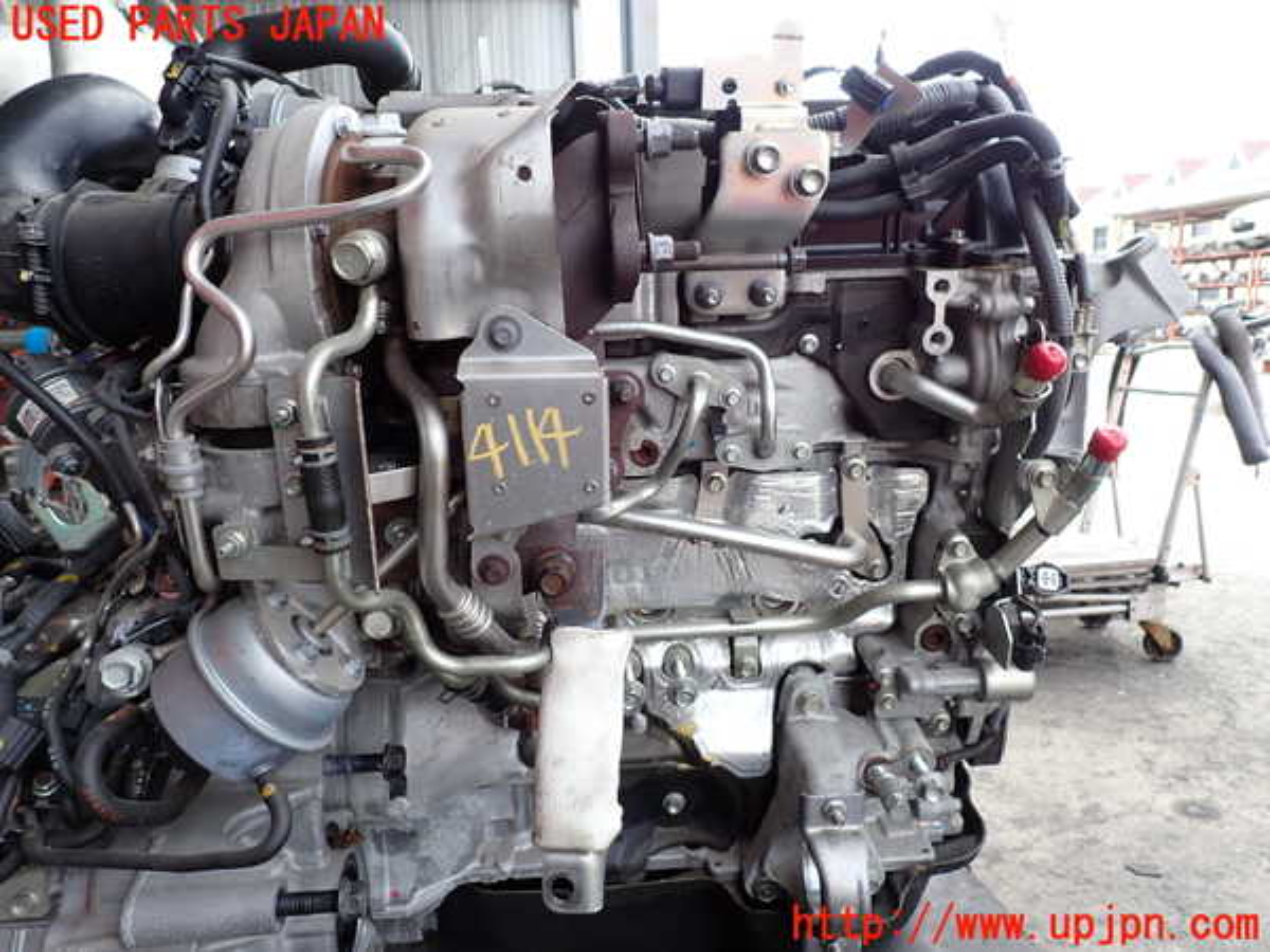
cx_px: 635
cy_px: 476
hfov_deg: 69.4
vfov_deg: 54.9
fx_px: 917
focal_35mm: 25
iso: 100
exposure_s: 1/200
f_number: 2.8
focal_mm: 4.5
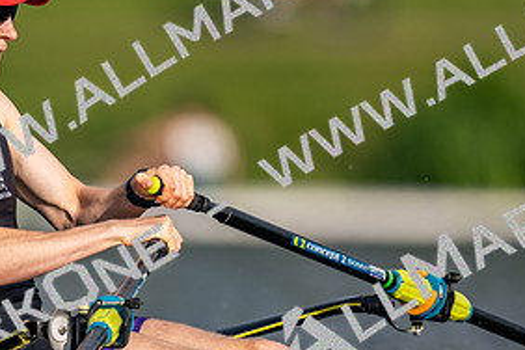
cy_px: 219
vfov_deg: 1.1
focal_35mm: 1236
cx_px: 123
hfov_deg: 1.7
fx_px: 18024
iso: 200
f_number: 4
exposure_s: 1/2500
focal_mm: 600
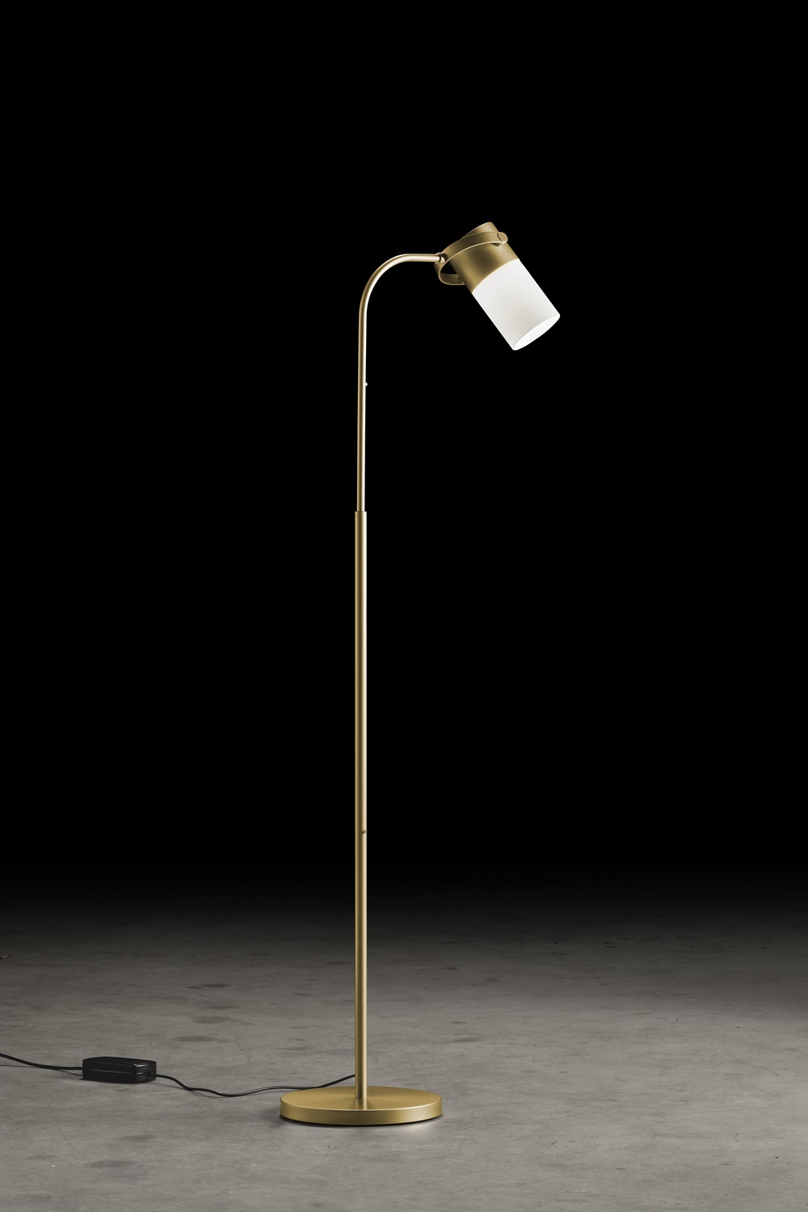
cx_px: 404
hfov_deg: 11.4
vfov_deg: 17.1
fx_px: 4040
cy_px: 606
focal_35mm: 120
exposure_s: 1/15
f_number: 11
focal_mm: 80
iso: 100
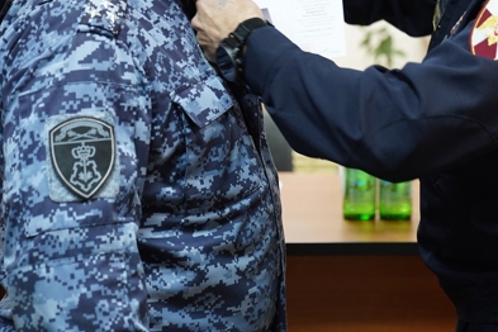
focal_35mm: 107
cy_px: 32
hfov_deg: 18.9
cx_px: 402
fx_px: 1480
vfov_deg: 12.7
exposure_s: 1/60
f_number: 2.8
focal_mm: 56
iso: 1000
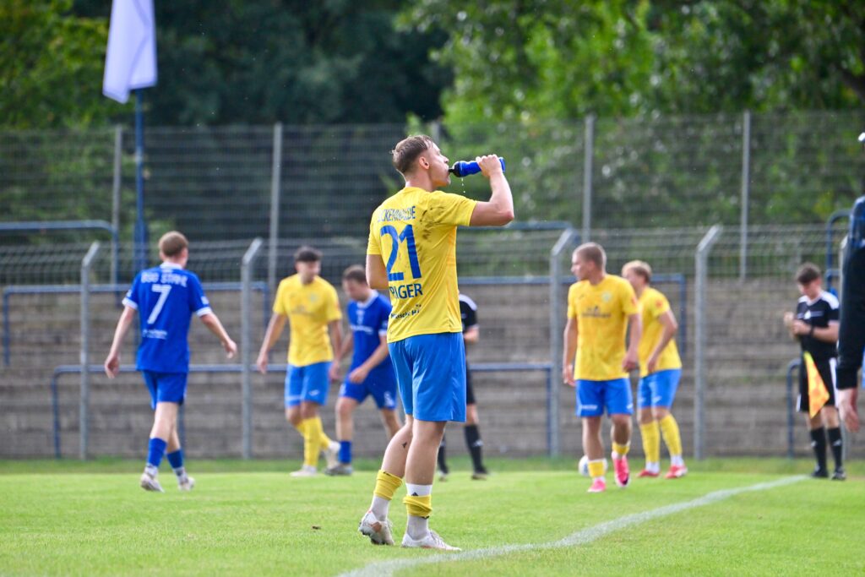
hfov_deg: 5.2
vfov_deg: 3.4
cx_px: 432
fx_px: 9612
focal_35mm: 400
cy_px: 288
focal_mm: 400
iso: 2000
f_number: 5.6
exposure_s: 1/1600
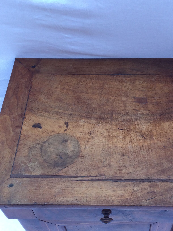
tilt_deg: -53.5
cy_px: 149
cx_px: 114
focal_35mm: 49
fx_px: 326
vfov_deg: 38.6
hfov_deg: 29.5
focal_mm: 3.3
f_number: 2.4
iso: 25
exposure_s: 1/102
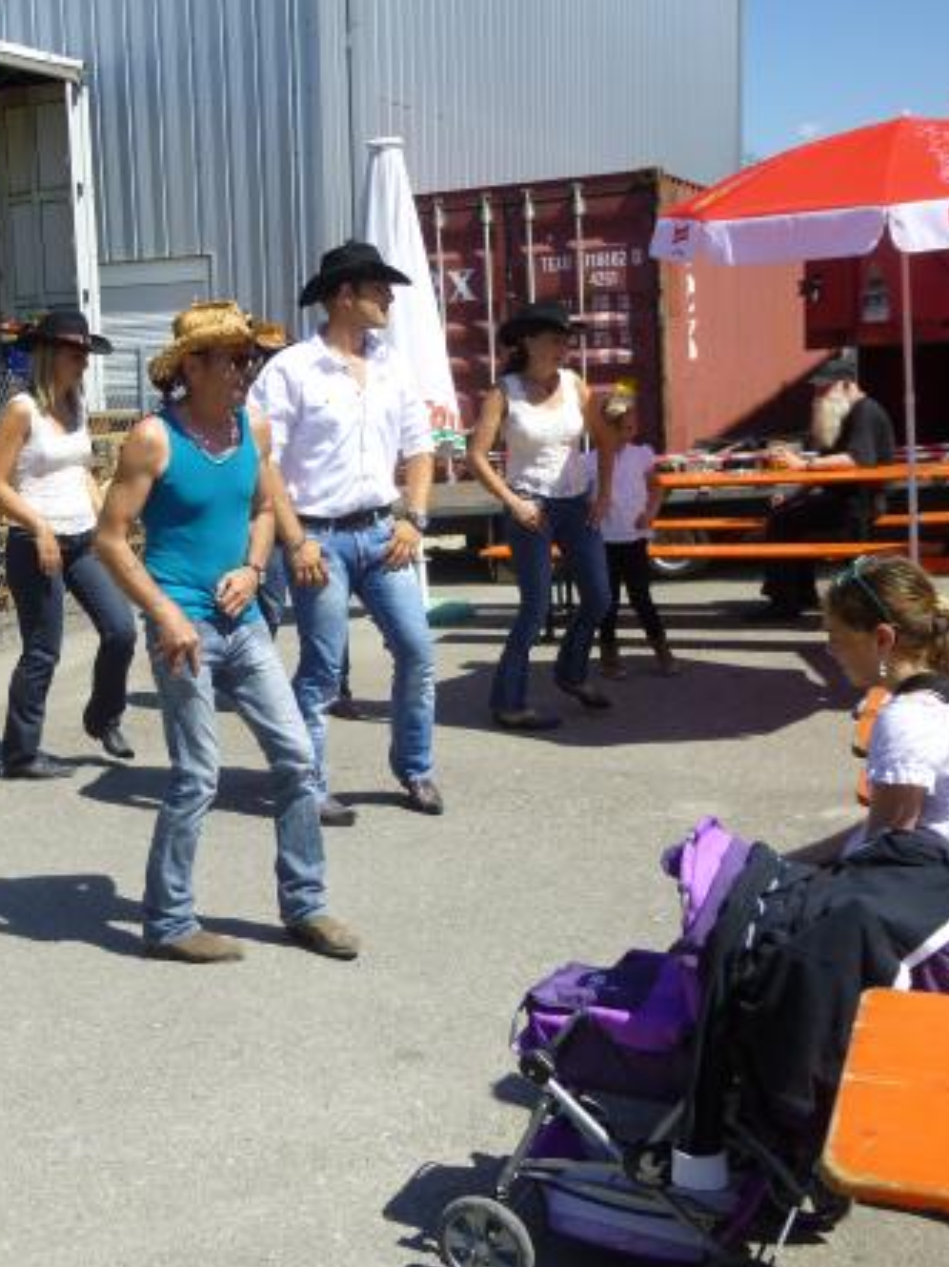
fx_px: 1536
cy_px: 635
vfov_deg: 44.8
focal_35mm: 42
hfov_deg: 33.8
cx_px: 272
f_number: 3.4
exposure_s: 1/800
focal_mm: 5.6
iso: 100
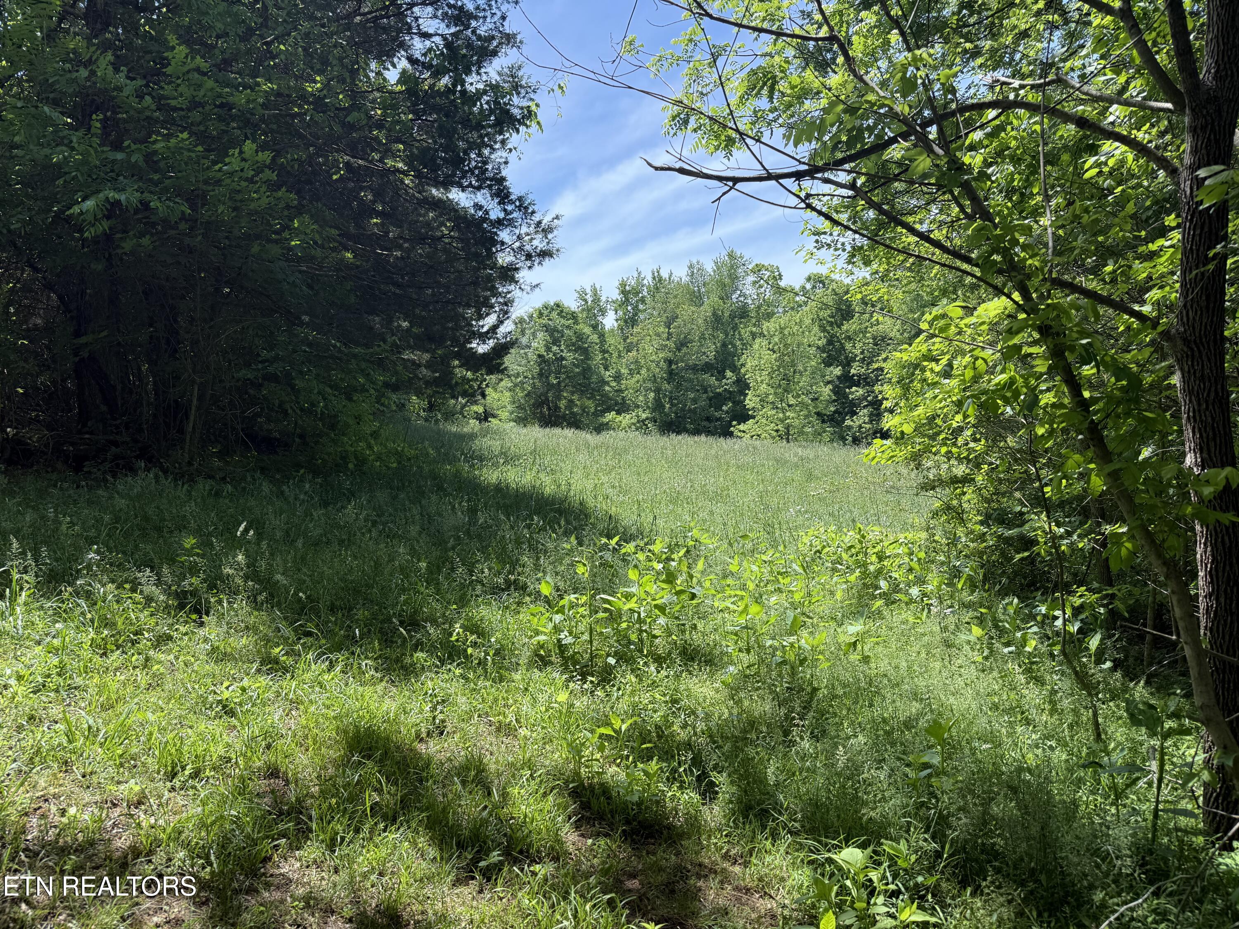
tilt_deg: -3.7
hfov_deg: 71.6
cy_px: 464
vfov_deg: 56.8
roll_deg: -1.1
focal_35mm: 24
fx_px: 859
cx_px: 620
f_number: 1.78
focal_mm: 6.76
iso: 80
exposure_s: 1/1271
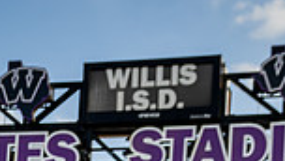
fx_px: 938
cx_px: 139
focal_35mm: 124
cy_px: 419
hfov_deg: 17.3
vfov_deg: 8.7
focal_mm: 40
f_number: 4.5
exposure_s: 1/800
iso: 320
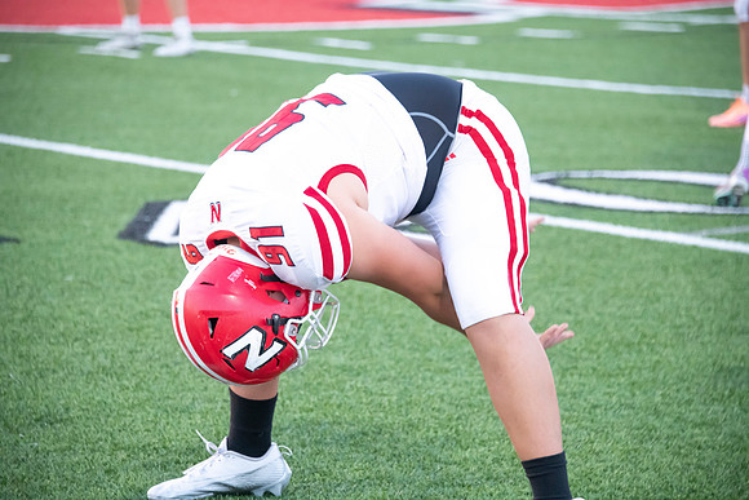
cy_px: 250
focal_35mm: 180
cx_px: 374
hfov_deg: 11.4
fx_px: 3746
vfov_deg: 7.6
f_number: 5.6
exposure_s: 1/640
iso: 4000
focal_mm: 180
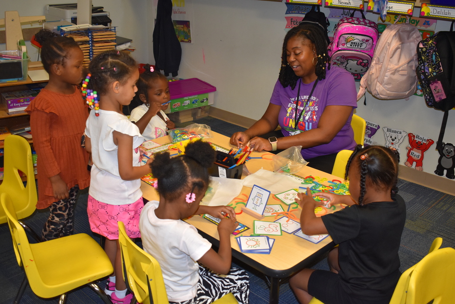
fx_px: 474
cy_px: 152
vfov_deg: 35.5
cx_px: 228
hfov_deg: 51.3
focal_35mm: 38
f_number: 4
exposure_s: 1/125
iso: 800
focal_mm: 25
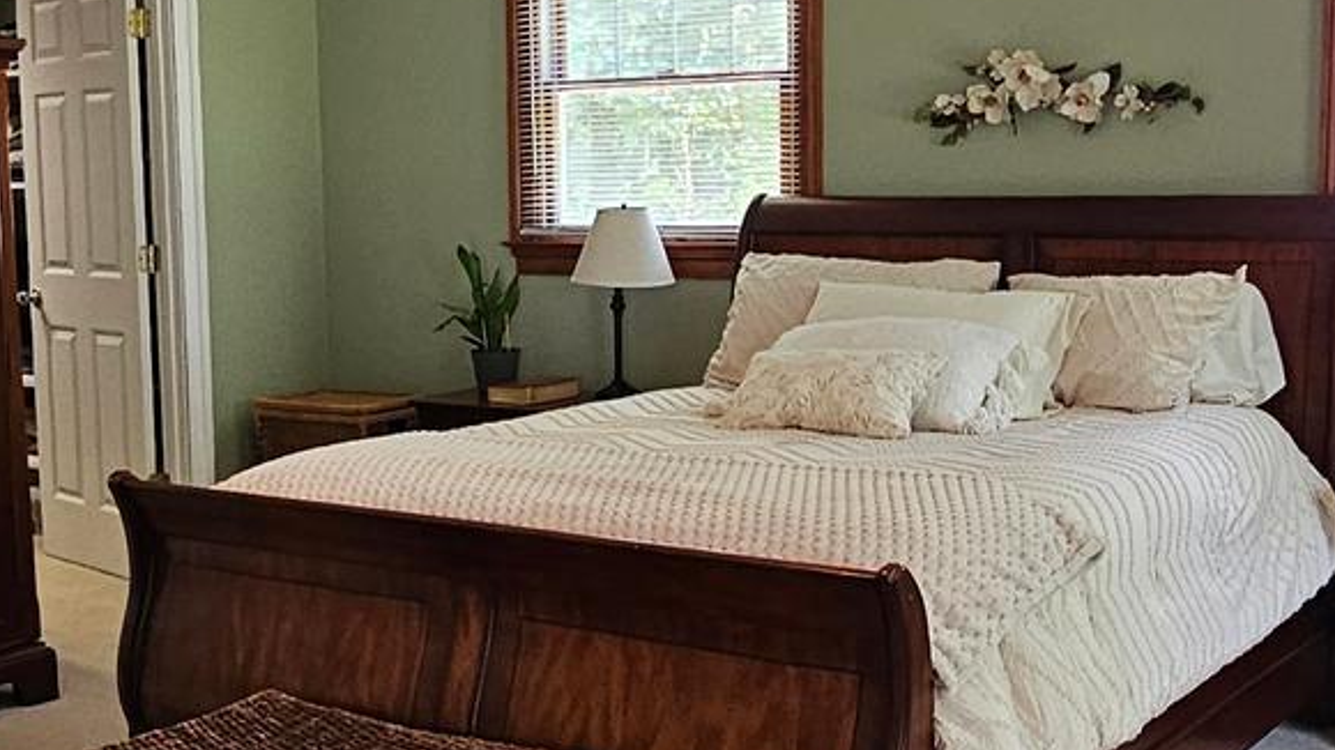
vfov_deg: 23.9
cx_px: 525
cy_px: 370
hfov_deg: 41.1
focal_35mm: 50
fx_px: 1770
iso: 200
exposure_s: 1/60
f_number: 2.2
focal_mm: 2.2
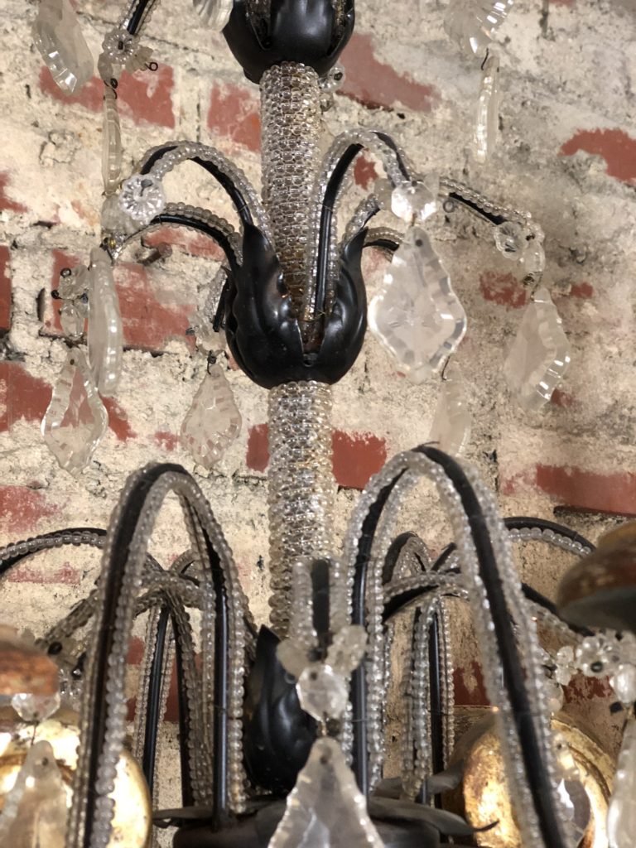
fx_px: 1274
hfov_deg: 28.0
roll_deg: +0.6
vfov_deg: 36.8
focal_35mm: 52
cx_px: 318
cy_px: 424
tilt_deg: +14.7
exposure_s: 1/20
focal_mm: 6
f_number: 2.4
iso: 160
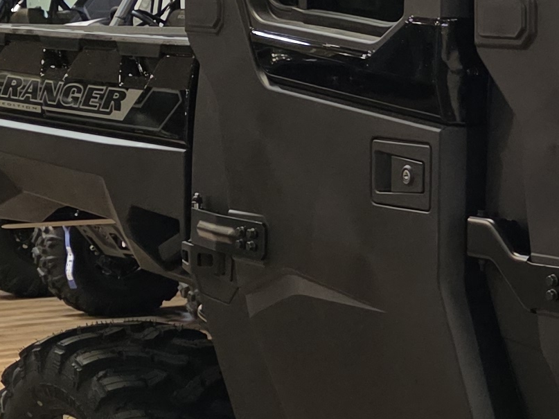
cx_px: 1081
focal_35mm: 114
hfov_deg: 14.6
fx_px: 1841
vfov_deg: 12.9
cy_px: 393
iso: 800
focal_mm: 6.3
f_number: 1.7
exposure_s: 1/120
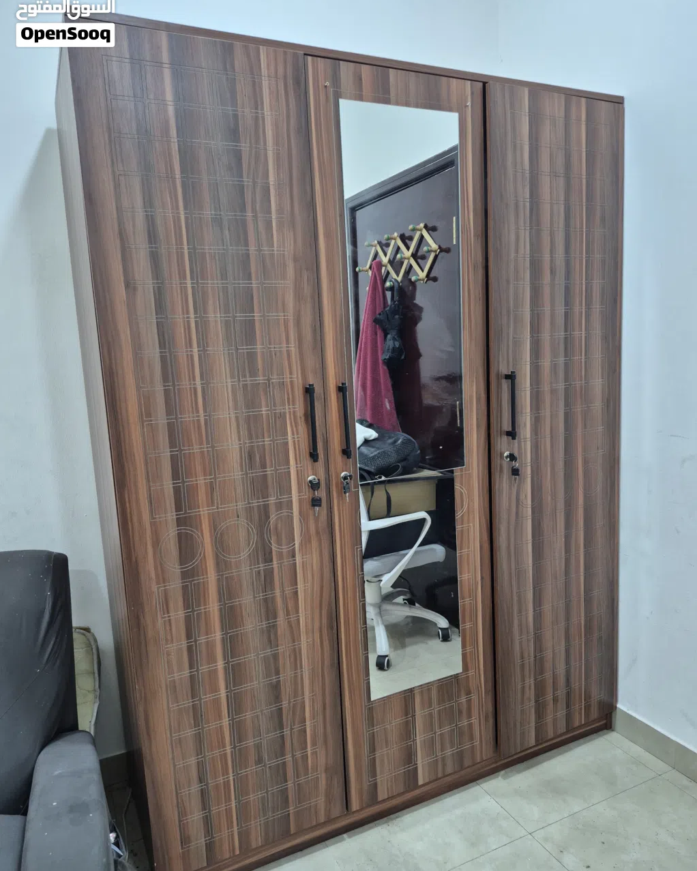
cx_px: 348
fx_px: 619
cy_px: 447
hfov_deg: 58.8
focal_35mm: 24
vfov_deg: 70.3
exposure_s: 1/100
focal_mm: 5.4
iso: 320
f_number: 1.8
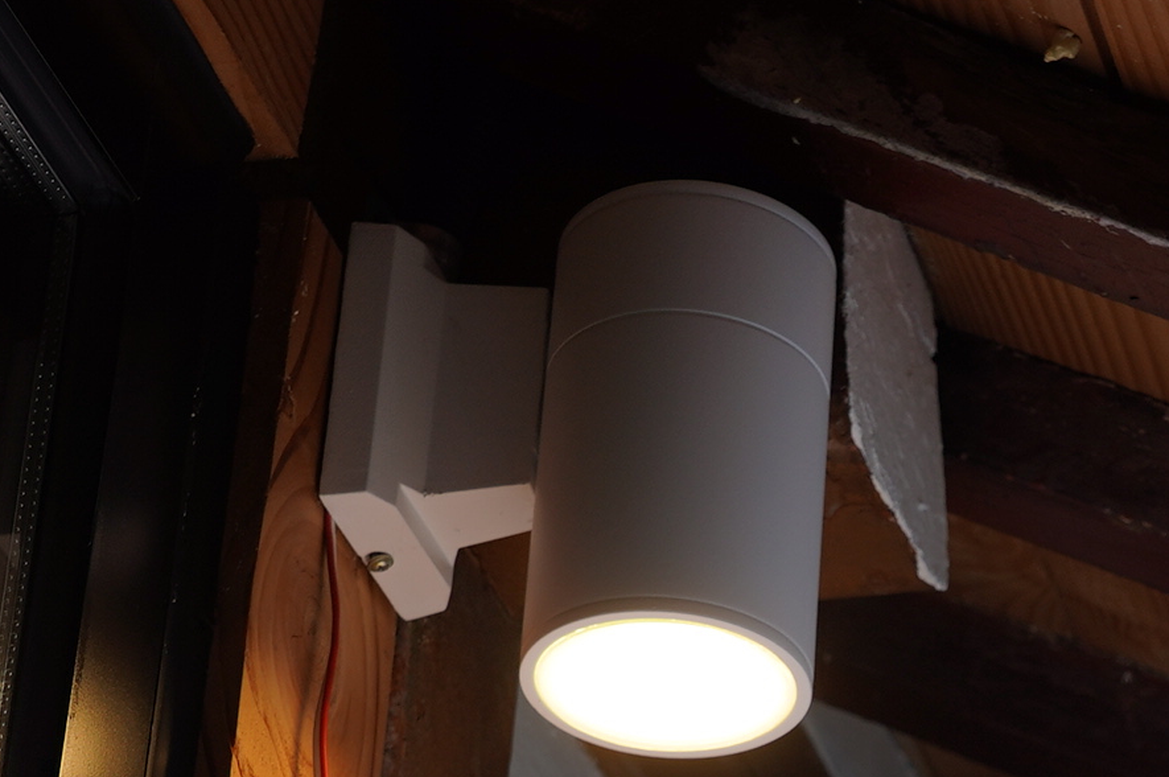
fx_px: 4411
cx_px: 1186
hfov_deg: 14.8
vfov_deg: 9.9
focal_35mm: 136
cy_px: 963
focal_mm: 40
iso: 100
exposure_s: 1/125
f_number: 7.1
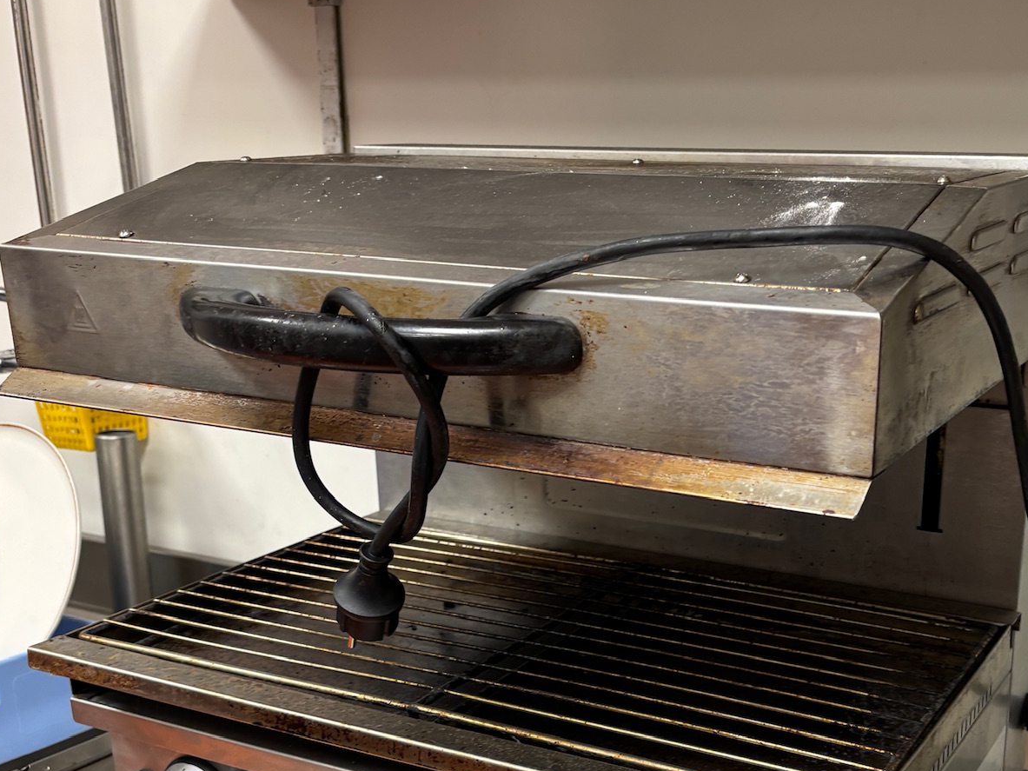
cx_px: 673
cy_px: 572
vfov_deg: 31.6
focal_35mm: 45
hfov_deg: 41.6
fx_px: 1336
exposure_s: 1/54
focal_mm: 5.96
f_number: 1.6
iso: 80
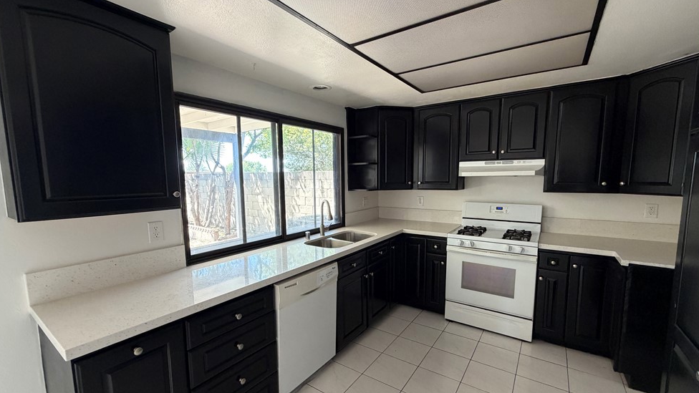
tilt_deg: -7.3
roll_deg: +0.8
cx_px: 347
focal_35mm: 16
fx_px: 297
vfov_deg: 67.0
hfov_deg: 99.4
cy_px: 210
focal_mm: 2.22
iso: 320
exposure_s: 1/117
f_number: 2.2
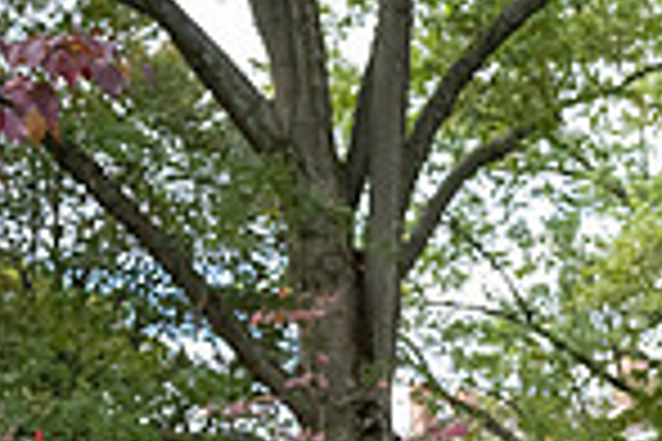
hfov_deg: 21.2
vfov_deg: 14.3
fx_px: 1563
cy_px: 776
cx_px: 914
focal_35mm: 85
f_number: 4
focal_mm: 21.5
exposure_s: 1/1000
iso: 1600
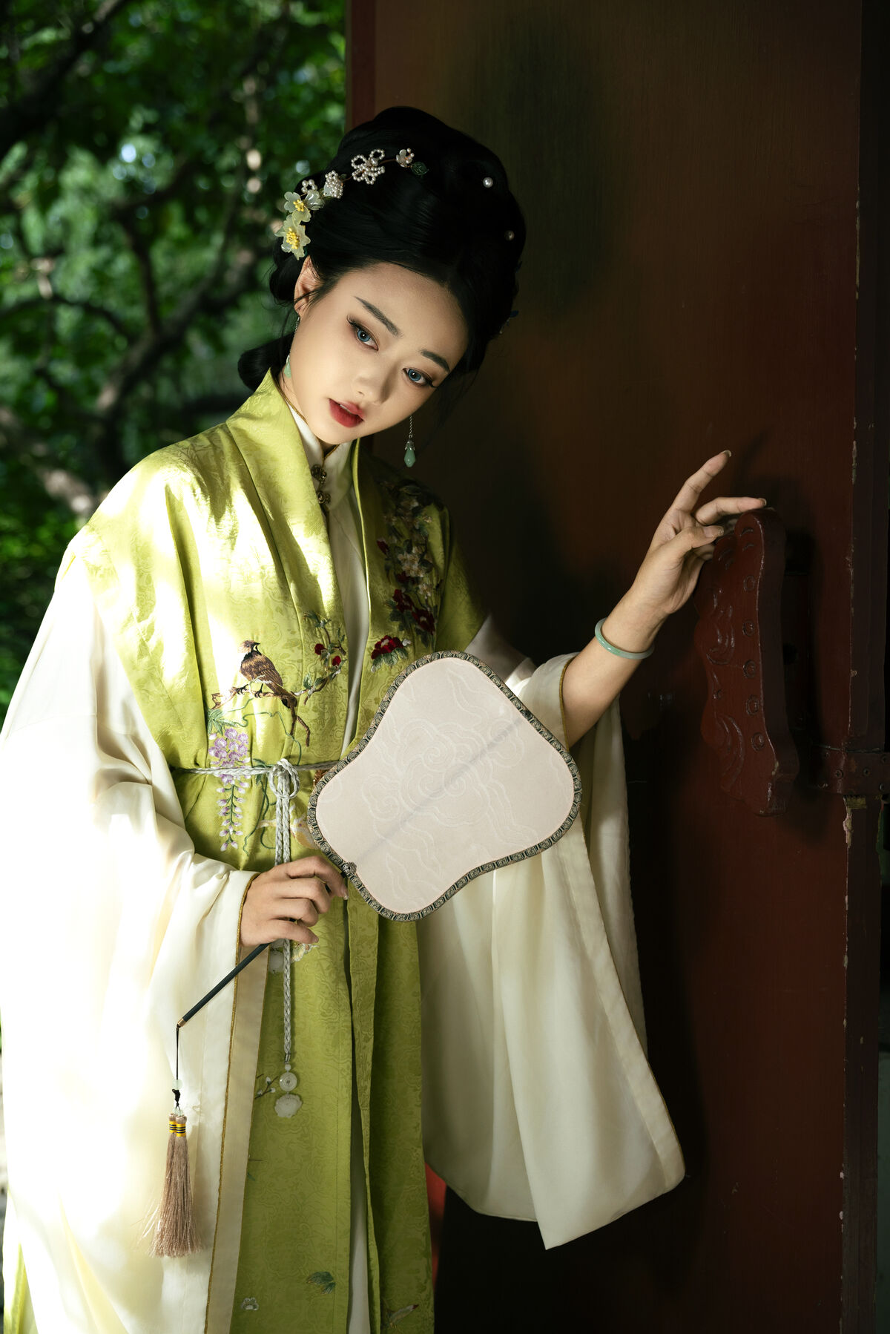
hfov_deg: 21.9
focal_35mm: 62
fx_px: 2297
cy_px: 667
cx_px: 445
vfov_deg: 32.4
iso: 400
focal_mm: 62
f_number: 4
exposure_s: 1/200
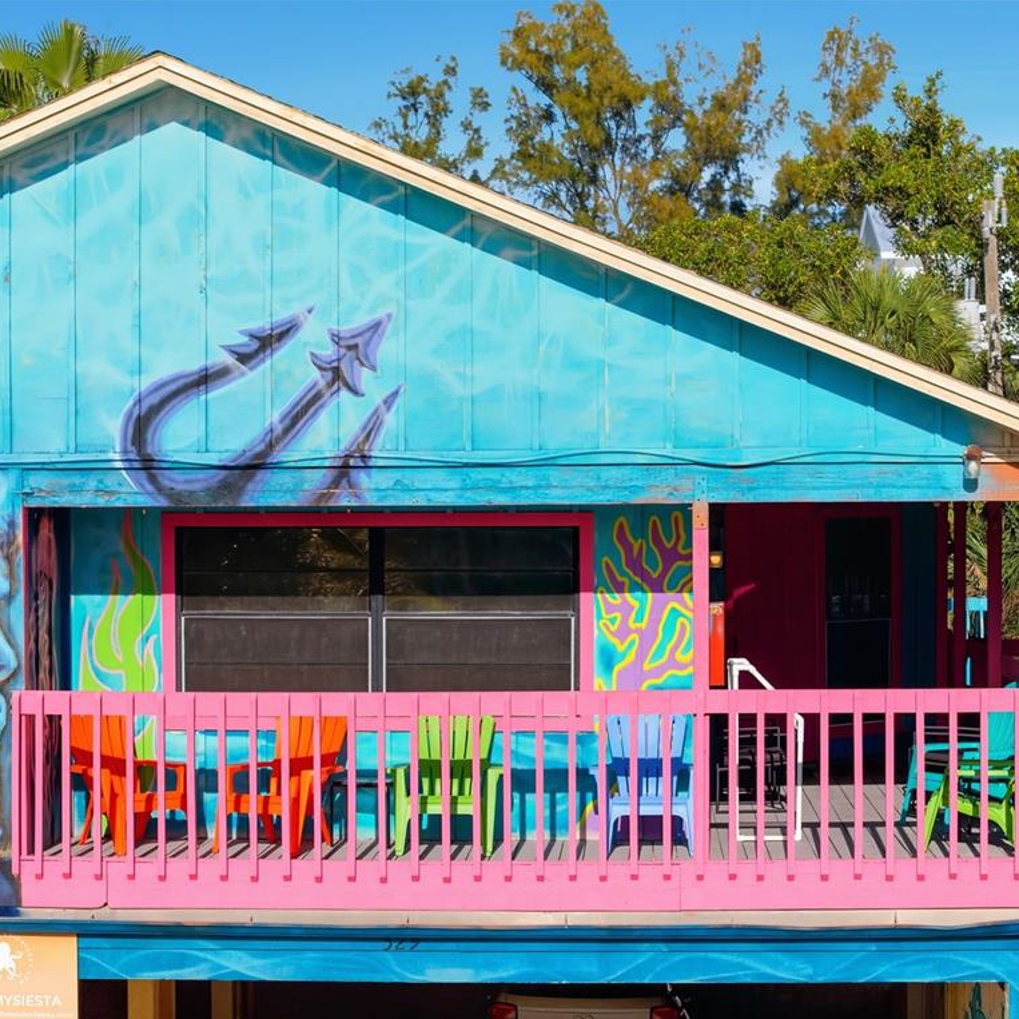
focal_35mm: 83
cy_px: 511
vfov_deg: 20.9
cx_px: 548
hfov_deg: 20.9
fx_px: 2764
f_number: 2.8
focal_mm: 19.4
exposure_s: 1/1250
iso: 110
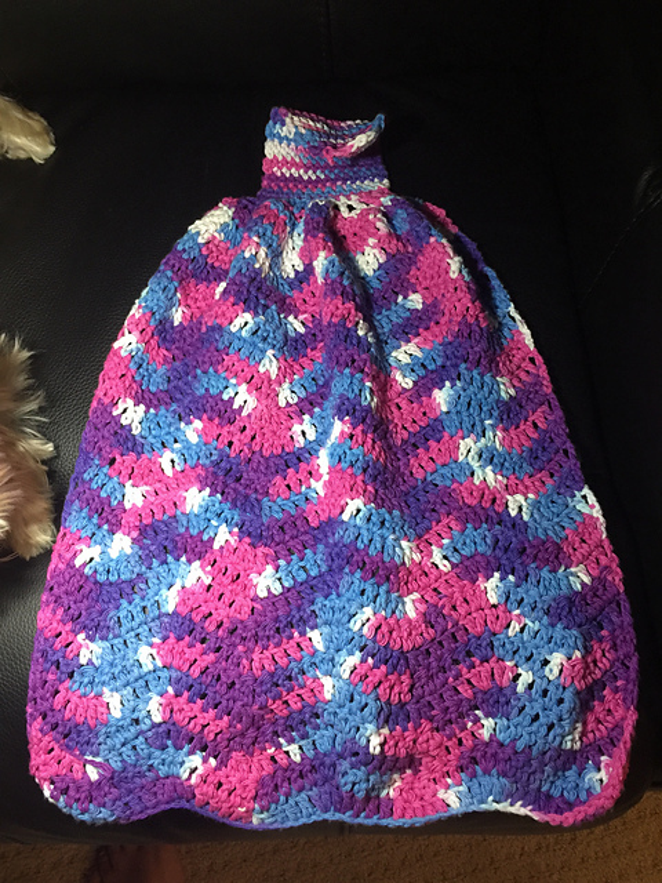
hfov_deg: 48.2
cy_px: 442
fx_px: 739
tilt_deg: -72.8
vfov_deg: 61.7
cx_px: 331
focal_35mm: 29
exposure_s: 1/8
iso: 100
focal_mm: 4.15
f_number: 2.2
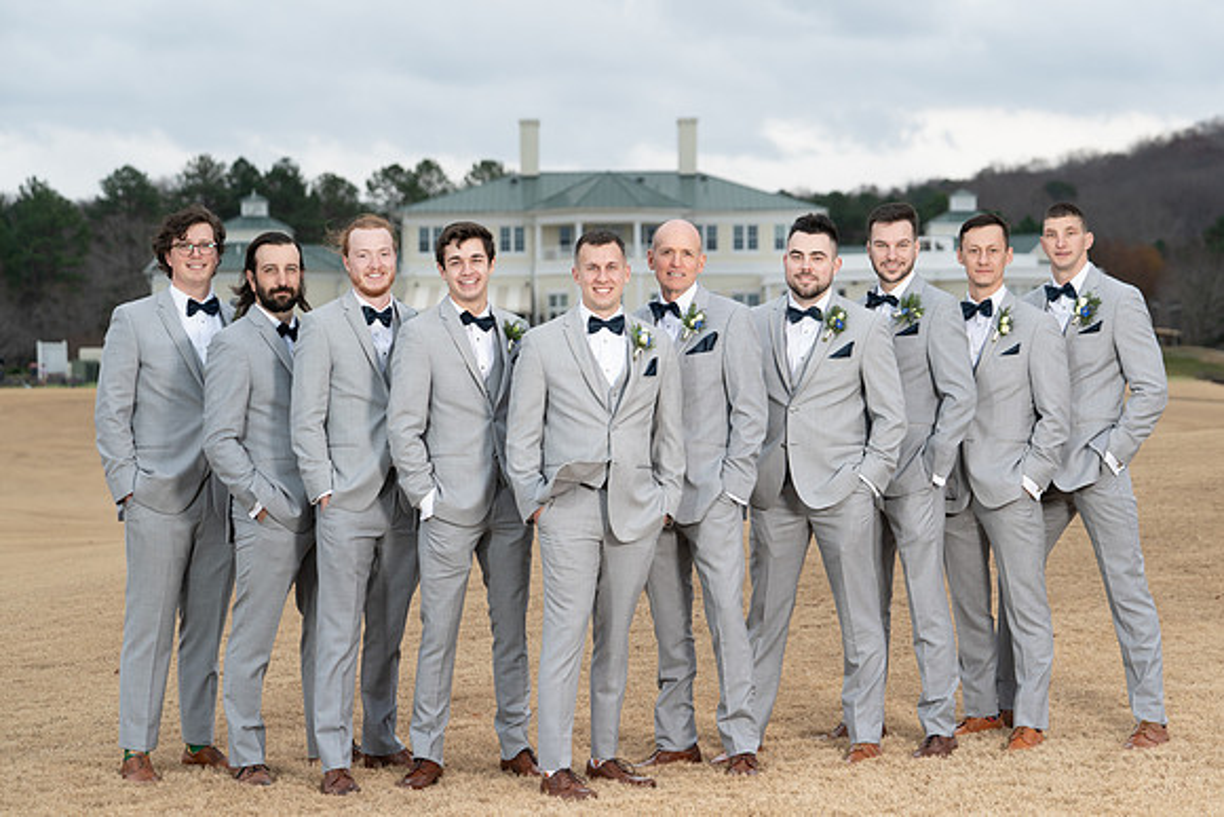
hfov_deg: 19.7
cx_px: 617
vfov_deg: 13.2
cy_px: 412
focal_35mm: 104
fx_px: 3526
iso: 320
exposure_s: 1/250
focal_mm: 99
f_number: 5
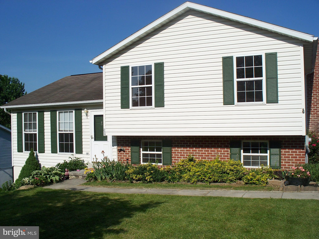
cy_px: 120
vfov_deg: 39.7
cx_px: 160
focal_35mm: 36
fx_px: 332
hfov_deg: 51.4
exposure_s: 1/800
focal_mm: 7.54
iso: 80
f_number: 5
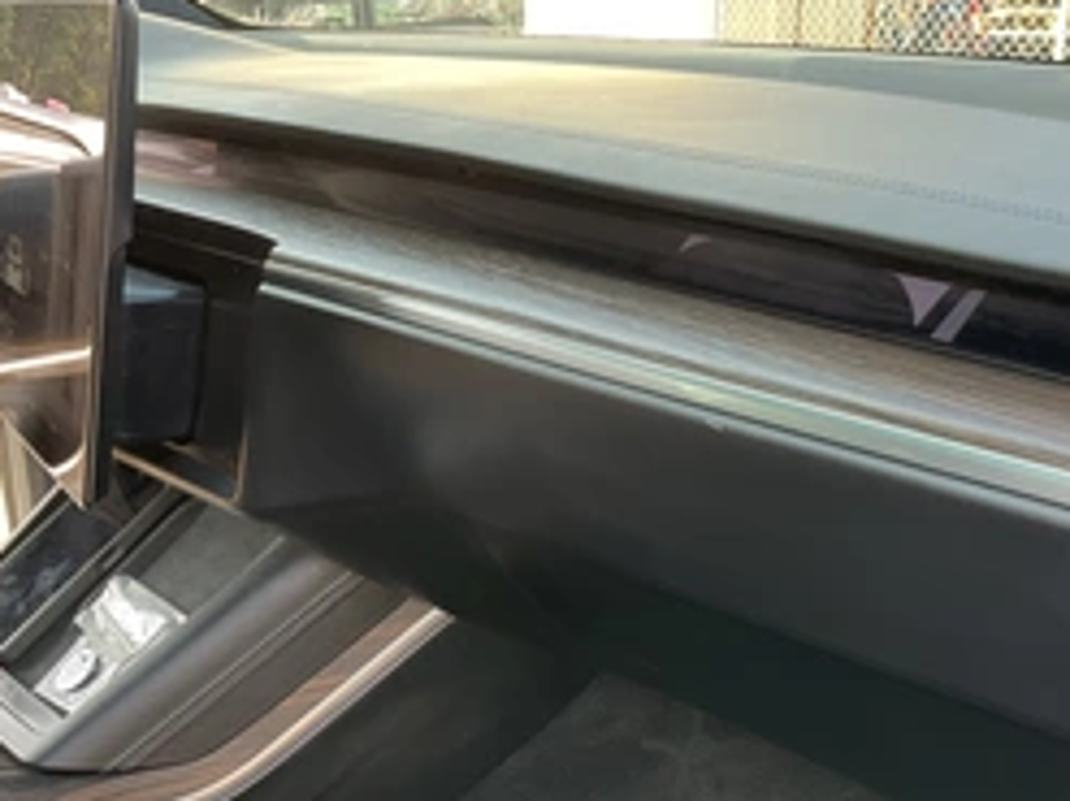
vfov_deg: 30.3
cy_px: 602
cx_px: 572
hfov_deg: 40.4
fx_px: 1452
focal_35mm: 47
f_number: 1.8
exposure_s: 1/122
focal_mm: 3
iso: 64
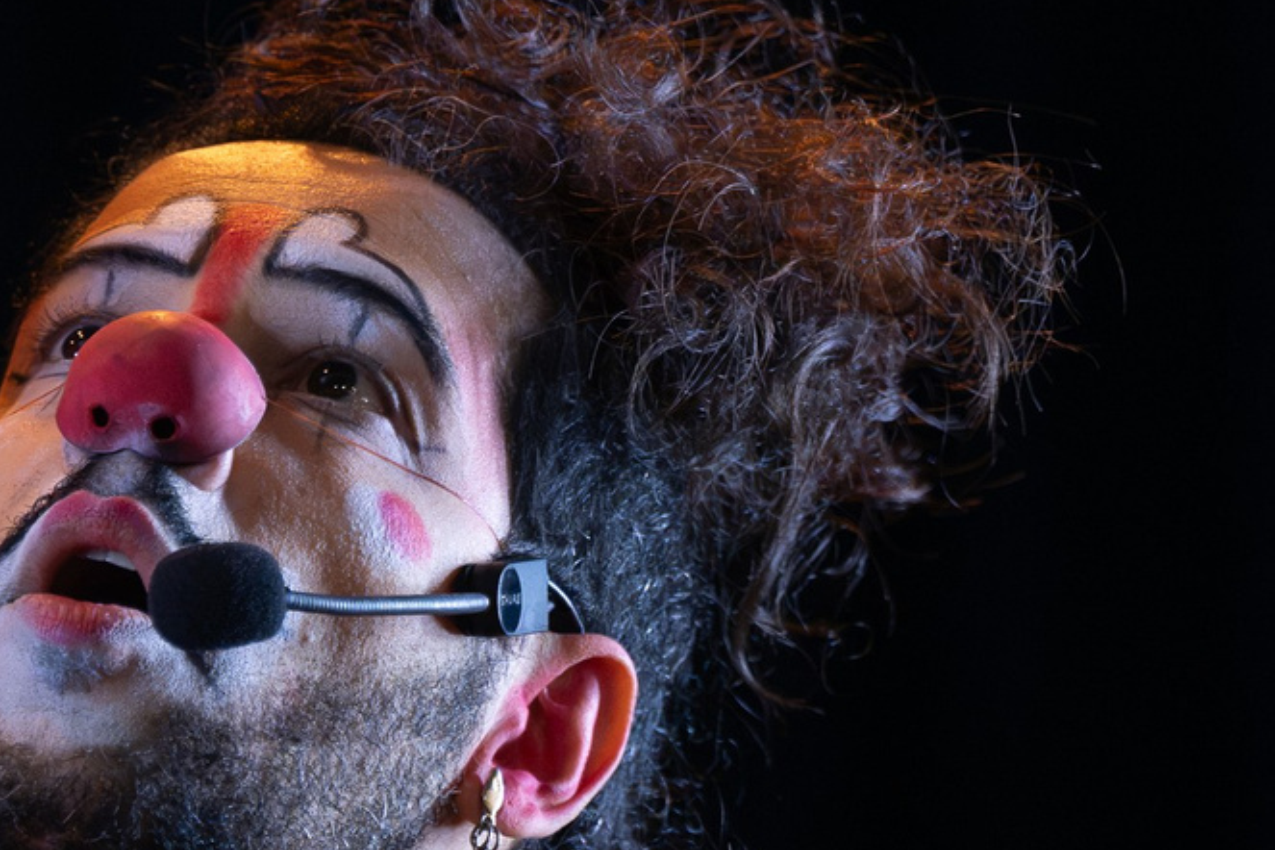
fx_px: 24613
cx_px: 938
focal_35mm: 695
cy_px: -64
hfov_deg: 3.0
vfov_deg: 2.0
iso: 6400
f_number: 2.8
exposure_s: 1/1000
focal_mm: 180
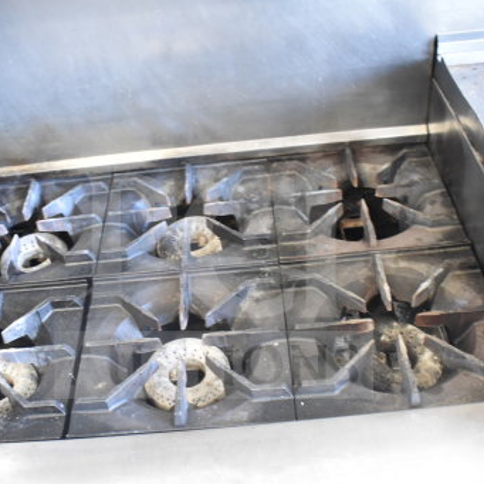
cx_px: 213
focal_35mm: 41
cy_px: 286
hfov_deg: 40.9
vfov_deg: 40.8
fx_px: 649
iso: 1250
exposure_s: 1/30
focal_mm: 18
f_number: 3.5
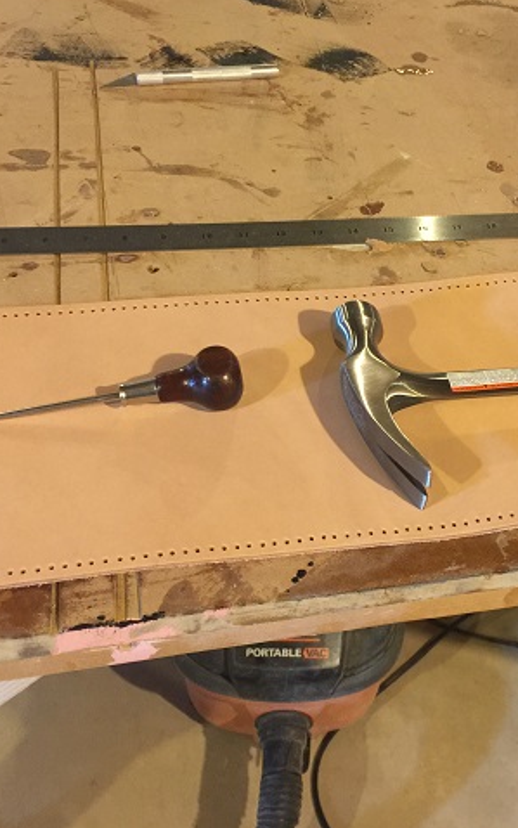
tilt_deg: -47.5
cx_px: 375
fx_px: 948
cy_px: 409
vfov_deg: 47.2
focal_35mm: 42
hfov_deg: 30.2
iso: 125
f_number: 2.2
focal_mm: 4.15
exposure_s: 1/8
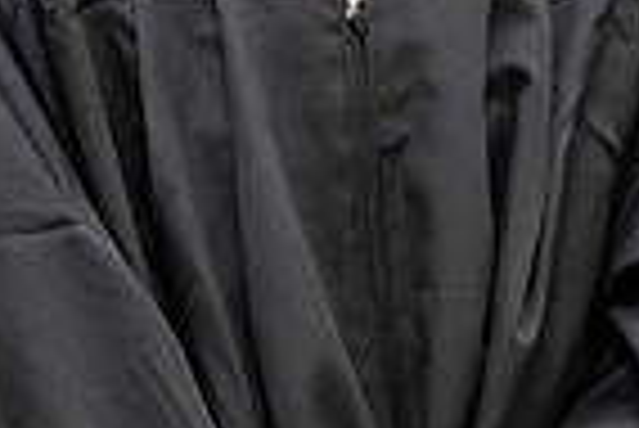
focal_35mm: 612
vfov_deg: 2.2
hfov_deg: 3.4
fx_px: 10874
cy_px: -232
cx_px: 382
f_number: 3.2
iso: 3200
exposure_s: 1/200
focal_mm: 150
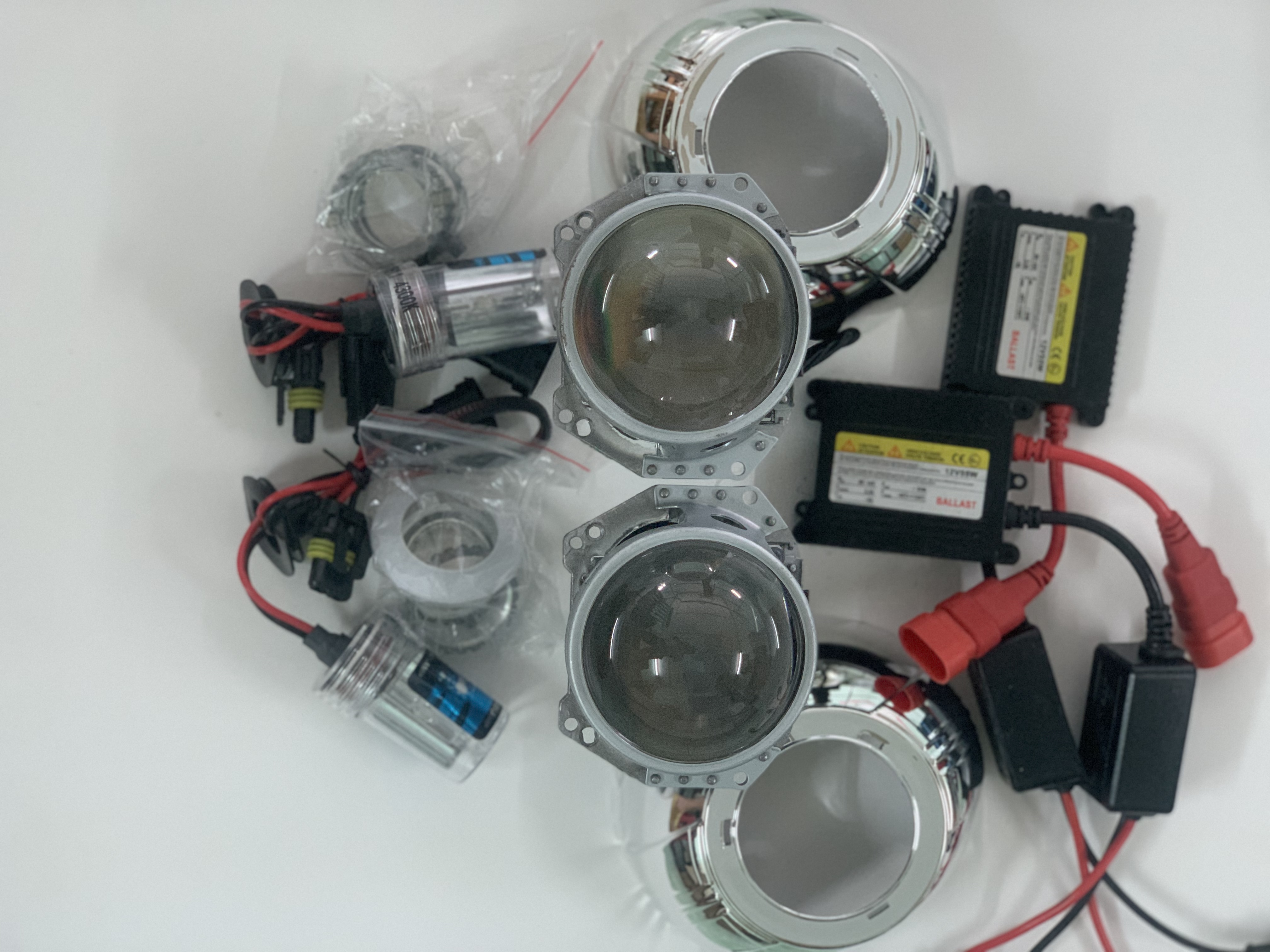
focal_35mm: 52
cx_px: 635
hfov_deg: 36.8
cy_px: 476
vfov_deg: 28.0
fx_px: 1908
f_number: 2.4
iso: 320
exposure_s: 1/50
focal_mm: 6
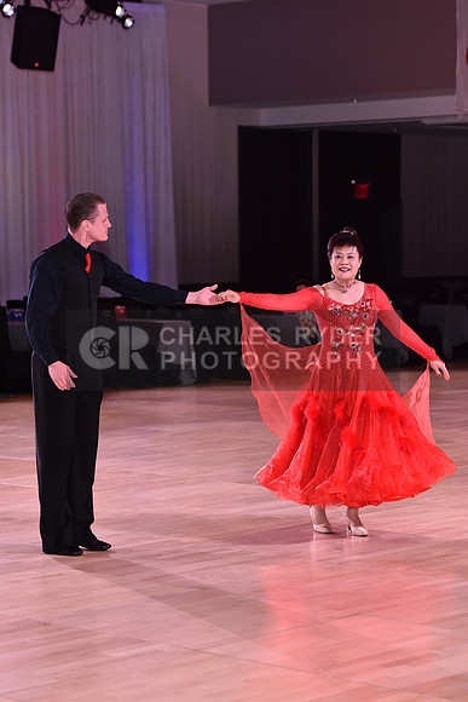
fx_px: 1988
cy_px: 351
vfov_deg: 20.0
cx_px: 234
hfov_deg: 13.4
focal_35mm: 102
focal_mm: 102
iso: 1600
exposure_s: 1/250
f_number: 4
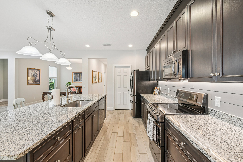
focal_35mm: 15
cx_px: 122
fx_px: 101
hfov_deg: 100.4
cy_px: 81
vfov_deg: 77.3
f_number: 8
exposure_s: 1/4
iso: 400
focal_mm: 10
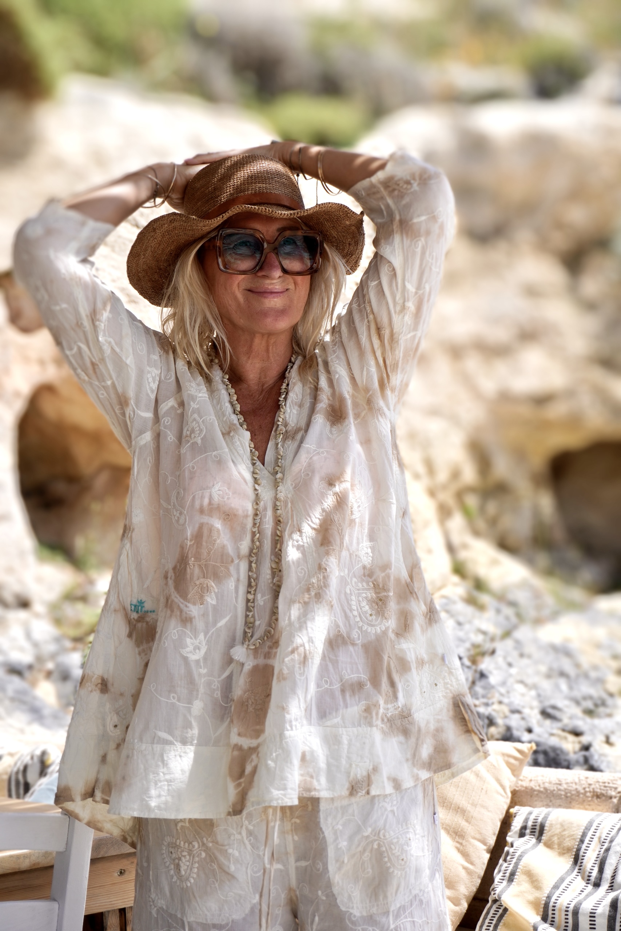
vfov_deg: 29.9
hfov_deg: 20.2
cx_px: 310
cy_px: 466
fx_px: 1746
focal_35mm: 68
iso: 100
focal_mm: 45
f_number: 5.6
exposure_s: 1/400
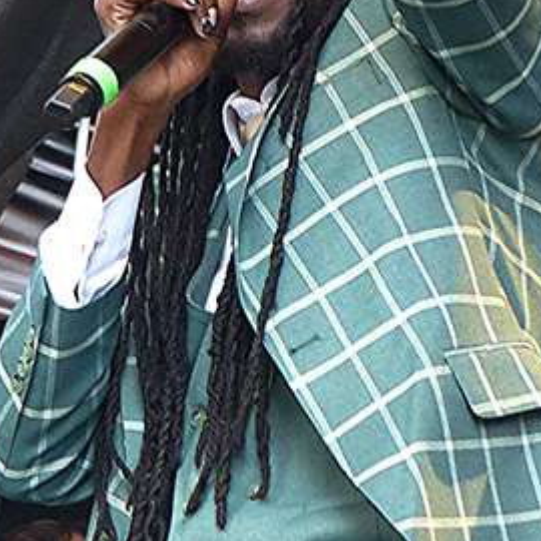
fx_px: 3413
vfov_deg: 9.1
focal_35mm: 193
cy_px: 220
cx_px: 180
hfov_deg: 9.1
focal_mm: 10.5
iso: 160
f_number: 2.8
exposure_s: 1/60
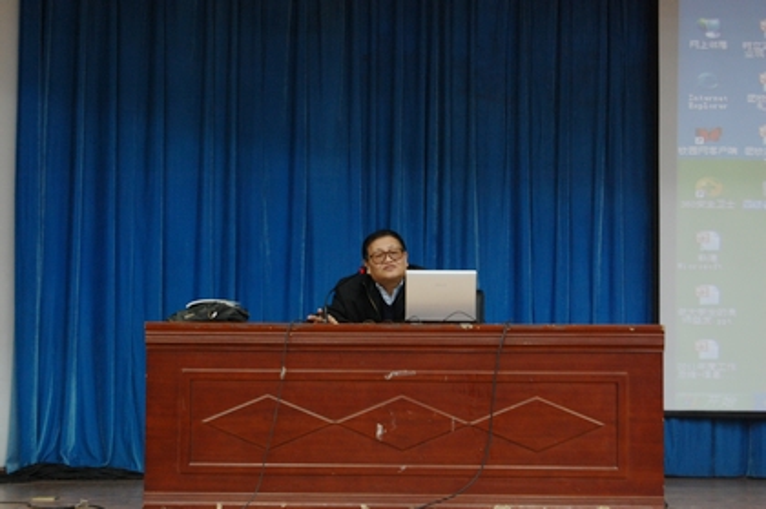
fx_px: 1753
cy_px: 254
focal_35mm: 82
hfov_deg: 24.6
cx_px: 383
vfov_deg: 16.5
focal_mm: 55
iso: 800
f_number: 5.6
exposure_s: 1/8
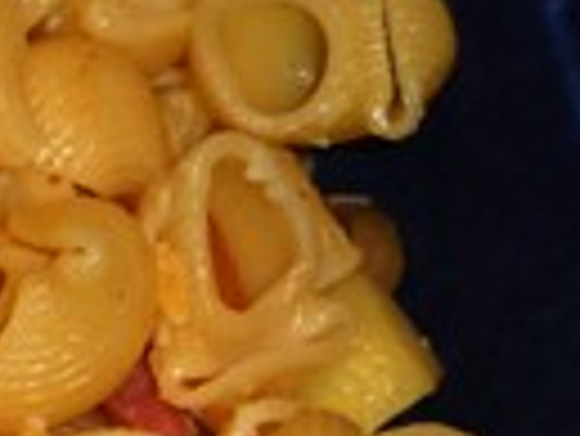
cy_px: 890
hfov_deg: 9.7
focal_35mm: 179
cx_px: -832
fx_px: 3002
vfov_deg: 7.9
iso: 100
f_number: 3.7
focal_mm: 6
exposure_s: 1/30
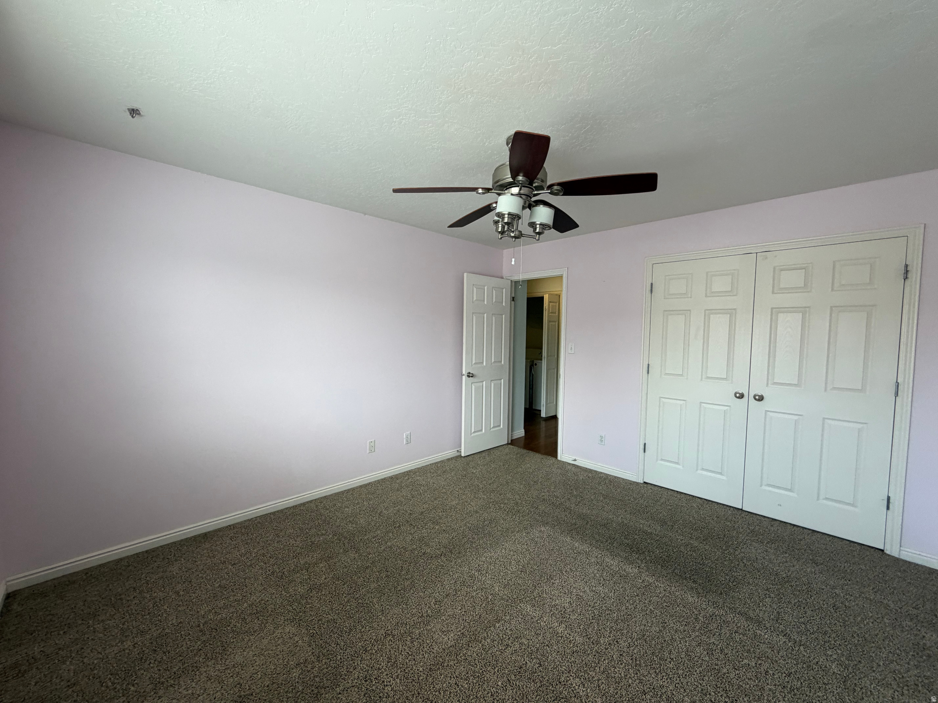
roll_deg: -0.8
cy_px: 352
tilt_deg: -3.2
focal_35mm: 14
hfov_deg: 102.1
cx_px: 469
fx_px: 379
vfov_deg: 85.7
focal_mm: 2.22
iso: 160
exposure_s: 1/121
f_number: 2.2
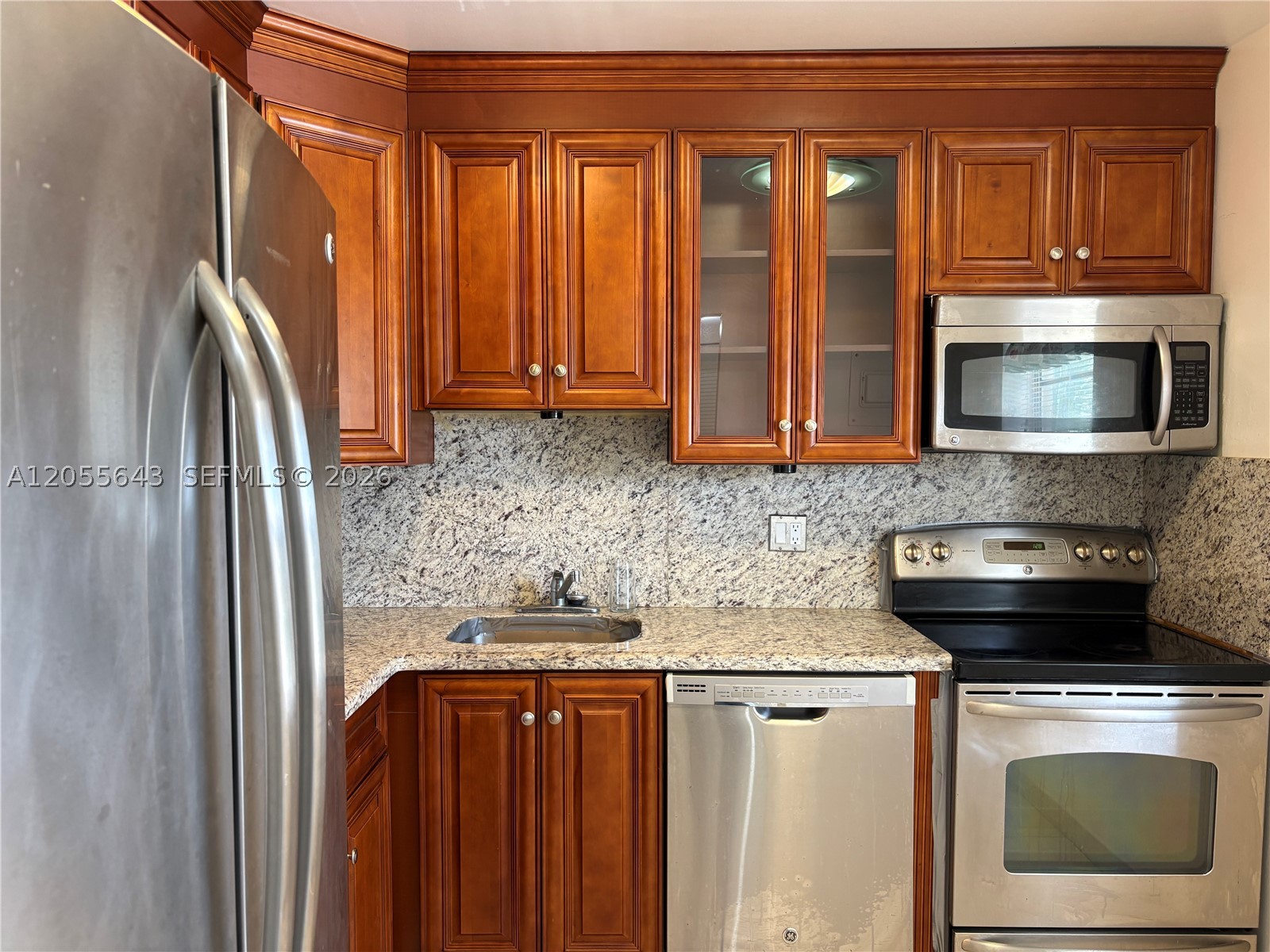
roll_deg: +0.4
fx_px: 954
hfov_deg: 67.3
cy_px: 476
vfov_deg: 53.1
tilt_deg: -2.7
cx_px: 635
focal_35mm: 26
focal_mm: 5.96
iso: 125
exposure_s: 1/60
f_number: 1.6
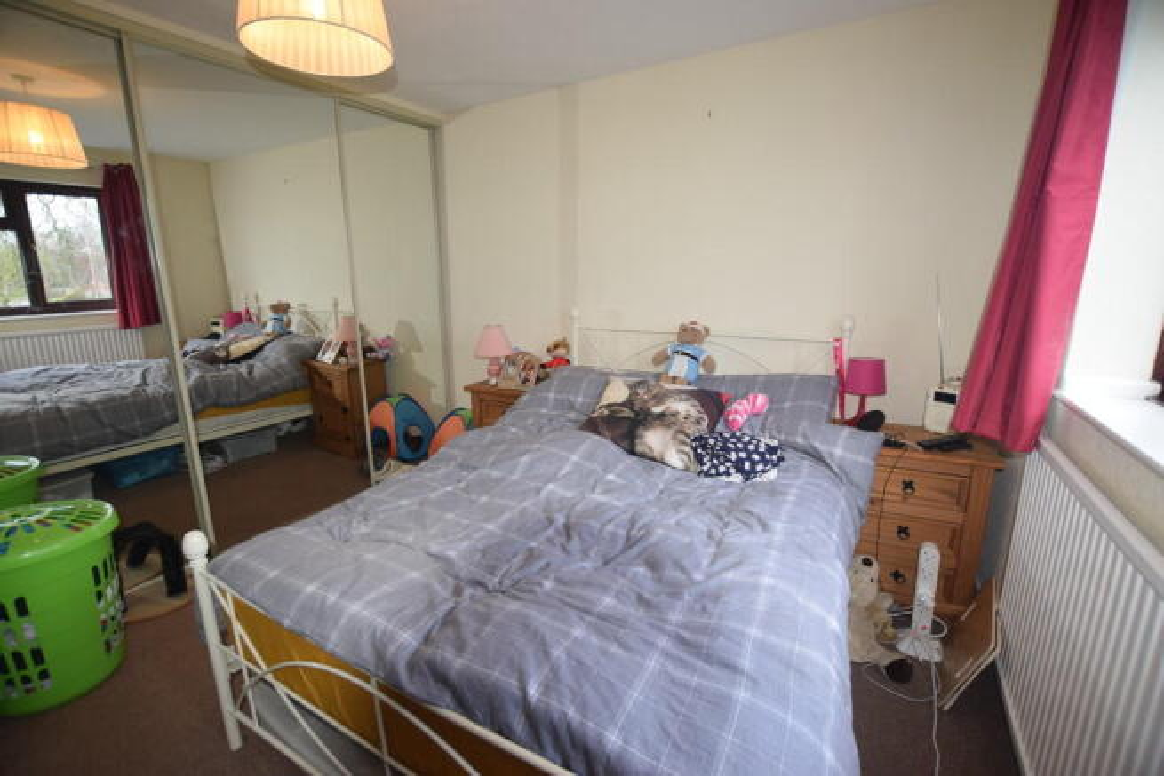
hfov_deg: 100.4
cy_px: 388
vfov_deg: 77.4
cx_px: 582
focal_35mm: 15
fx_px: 485
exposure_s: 1/80
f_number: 4.5
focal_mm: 10
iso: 800
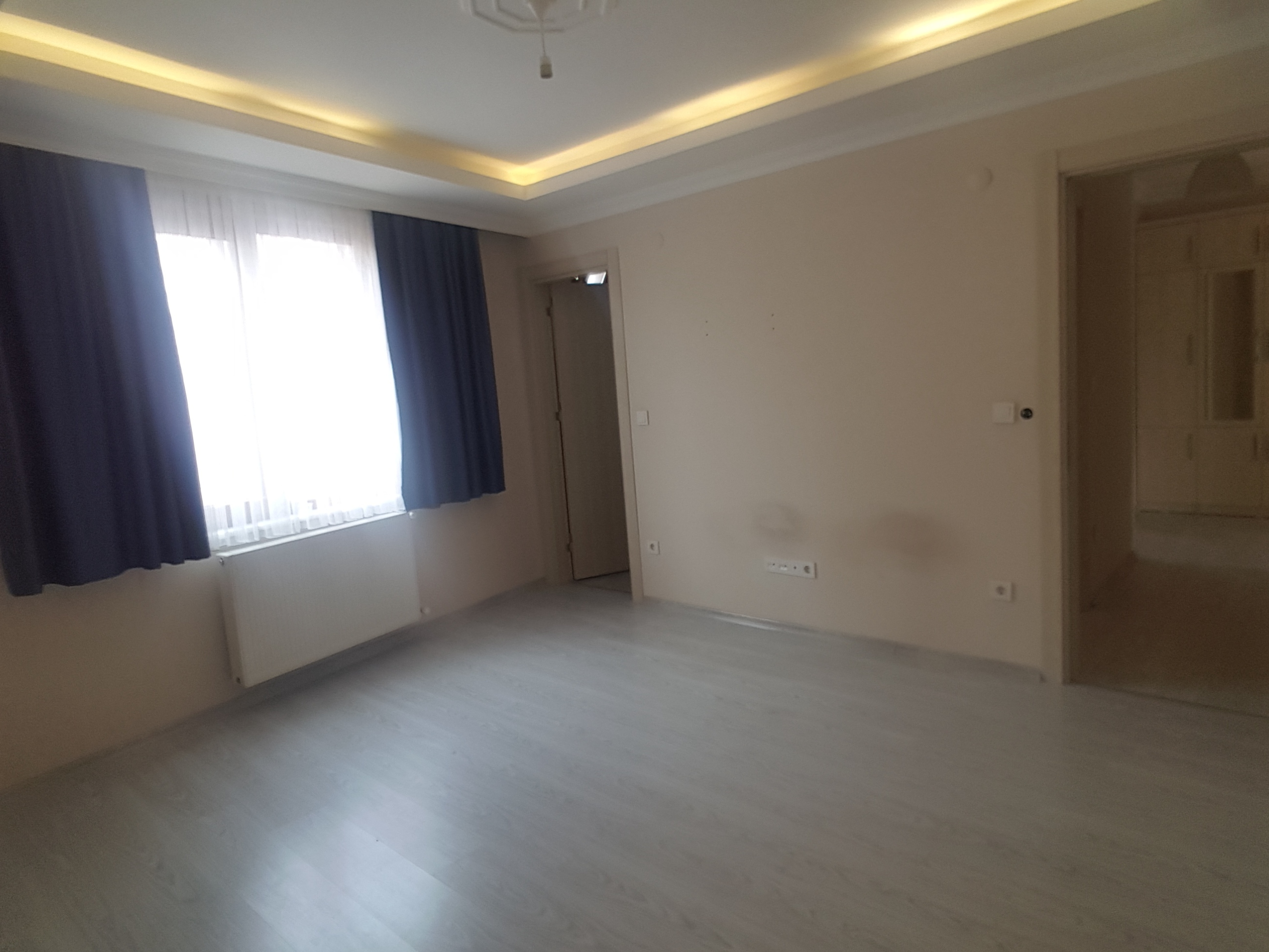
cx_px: 634
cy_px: 476
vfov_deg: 63.4
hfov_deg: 79.0
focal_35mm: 21
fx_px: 770
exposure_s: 1/50
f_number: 1.7
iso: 50
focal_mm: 2.1
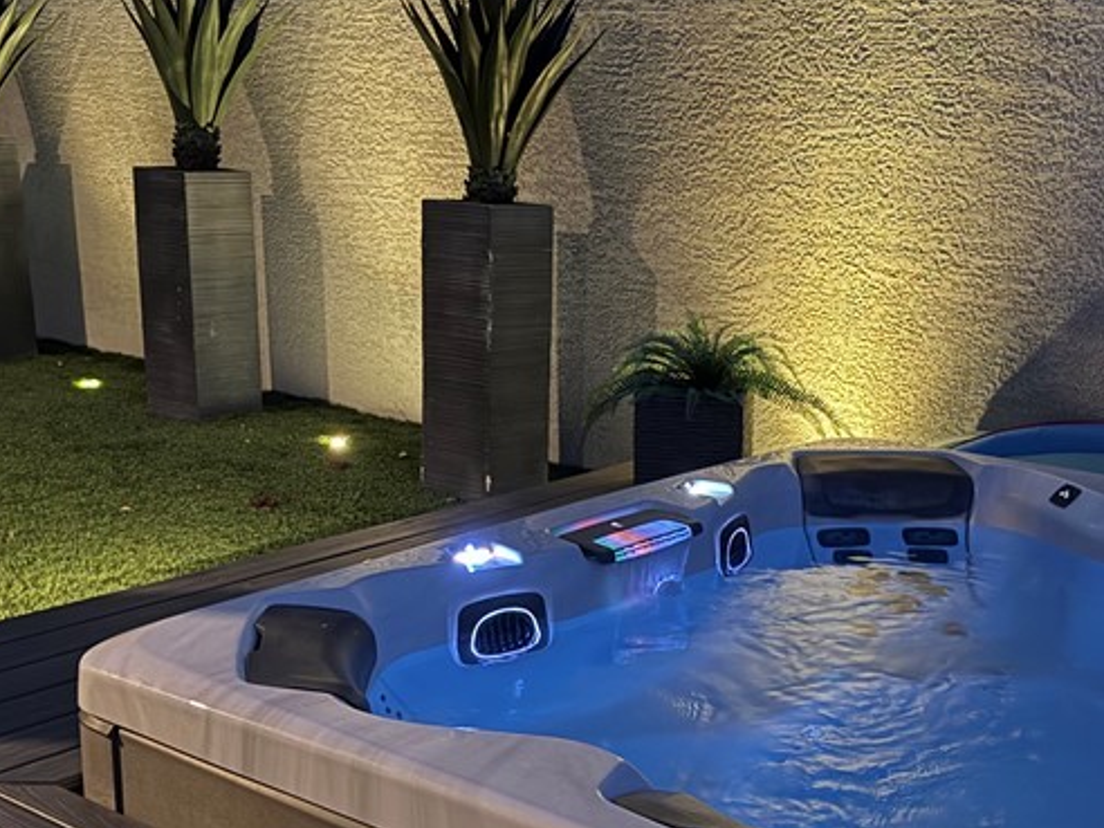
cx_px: 660
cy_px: 617
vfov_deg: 28.7
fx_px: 1595
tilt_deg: -17.0
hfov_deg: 38.0
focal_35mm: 50
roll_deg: -0.9
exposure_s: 1/15
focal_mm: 6.76
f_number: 1.78
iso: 1000
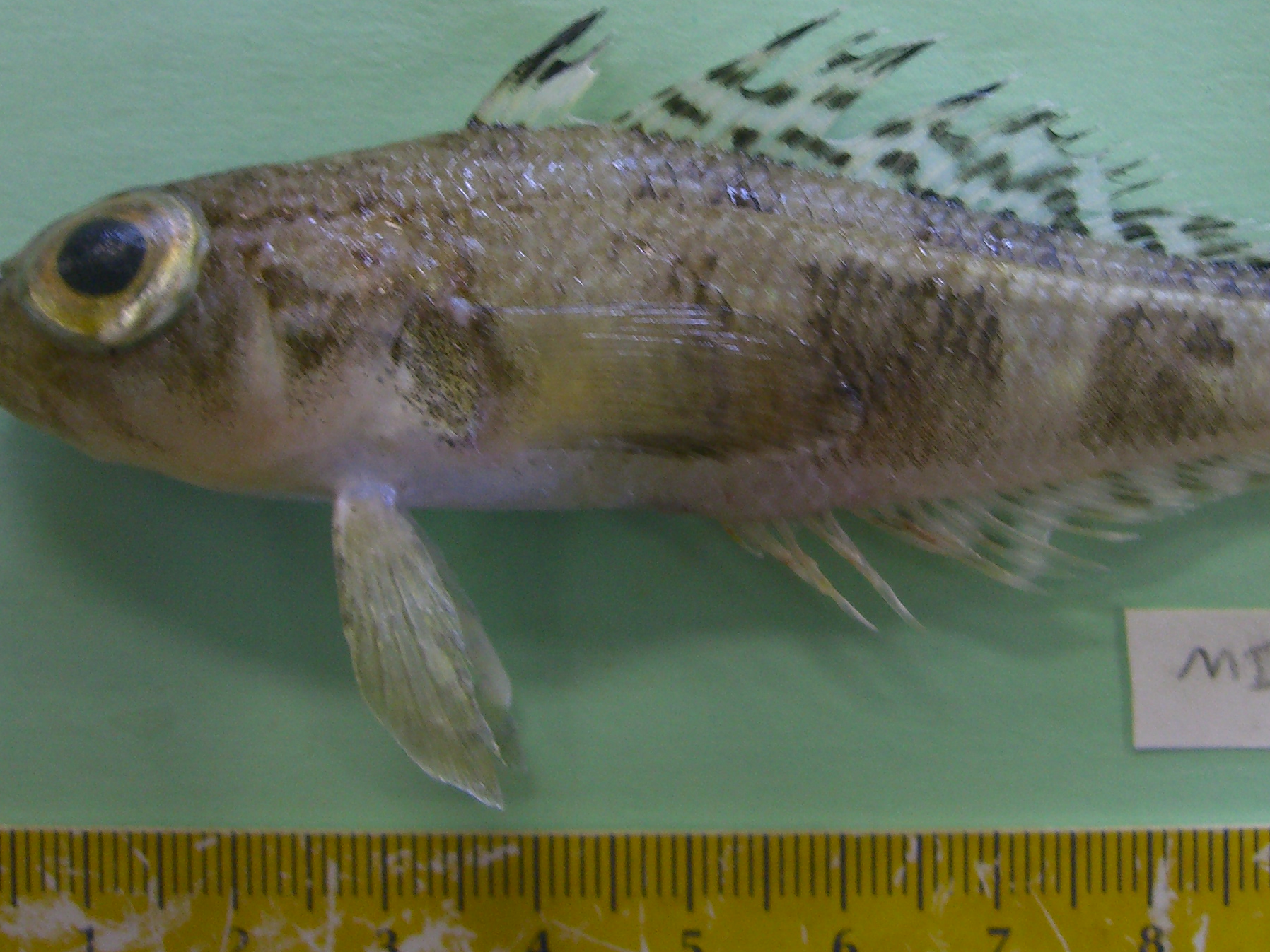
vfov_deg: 22.4
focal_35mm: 65
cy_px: 274
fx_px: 2385
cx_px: 763
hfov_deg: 29.7
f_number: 2.8
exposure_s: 1/40
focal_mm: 7.9
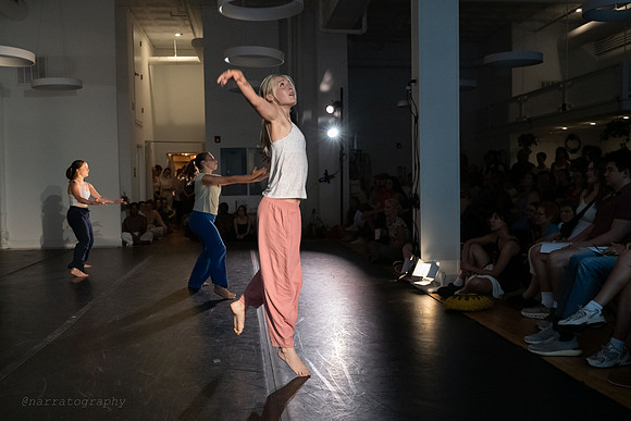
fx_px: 649
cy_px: 210
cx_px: 316
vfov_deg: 36.0
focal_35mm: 37
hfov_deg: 51.9
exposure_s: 1/400
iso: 6400
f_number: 4
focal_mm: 37
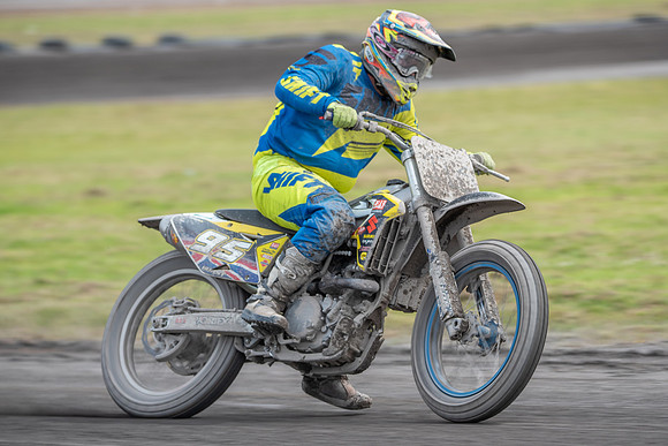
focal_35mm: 365
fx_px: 6768
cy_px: 286
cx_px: 370
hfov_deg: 5.7
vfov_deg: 3.8
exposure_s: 1/400
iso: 200
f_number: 5.6
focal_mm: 280
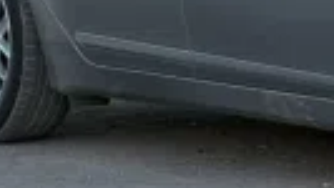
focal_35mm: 627
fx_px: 5556
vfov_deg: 1.9
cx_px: 497
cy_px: -175
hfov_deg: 3.4
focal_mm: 15.66
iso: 64
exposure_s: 1/306
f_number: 2.8
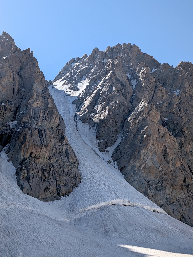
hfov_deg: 29.8
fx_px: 363
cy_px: 128
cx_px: 96
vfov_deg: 38.9
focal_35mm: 49
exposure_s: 1/1563
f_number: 1.68
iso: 22
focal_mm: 6.9
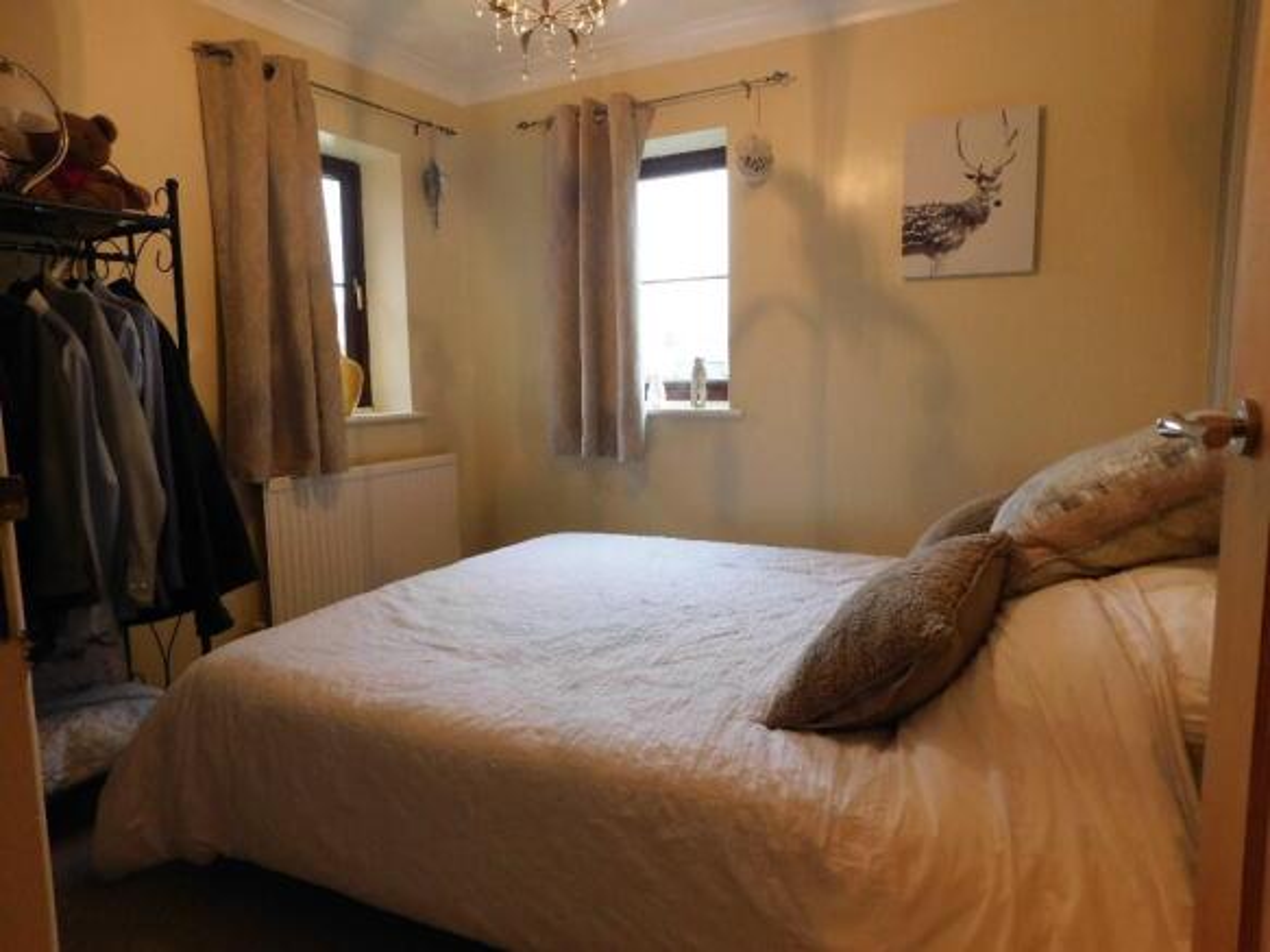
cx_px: 635
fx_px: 844
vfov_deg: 58.9
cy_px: 476
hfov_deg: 73.9
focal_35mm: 23
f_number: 3
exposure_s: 1/30
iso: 360
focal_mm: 4
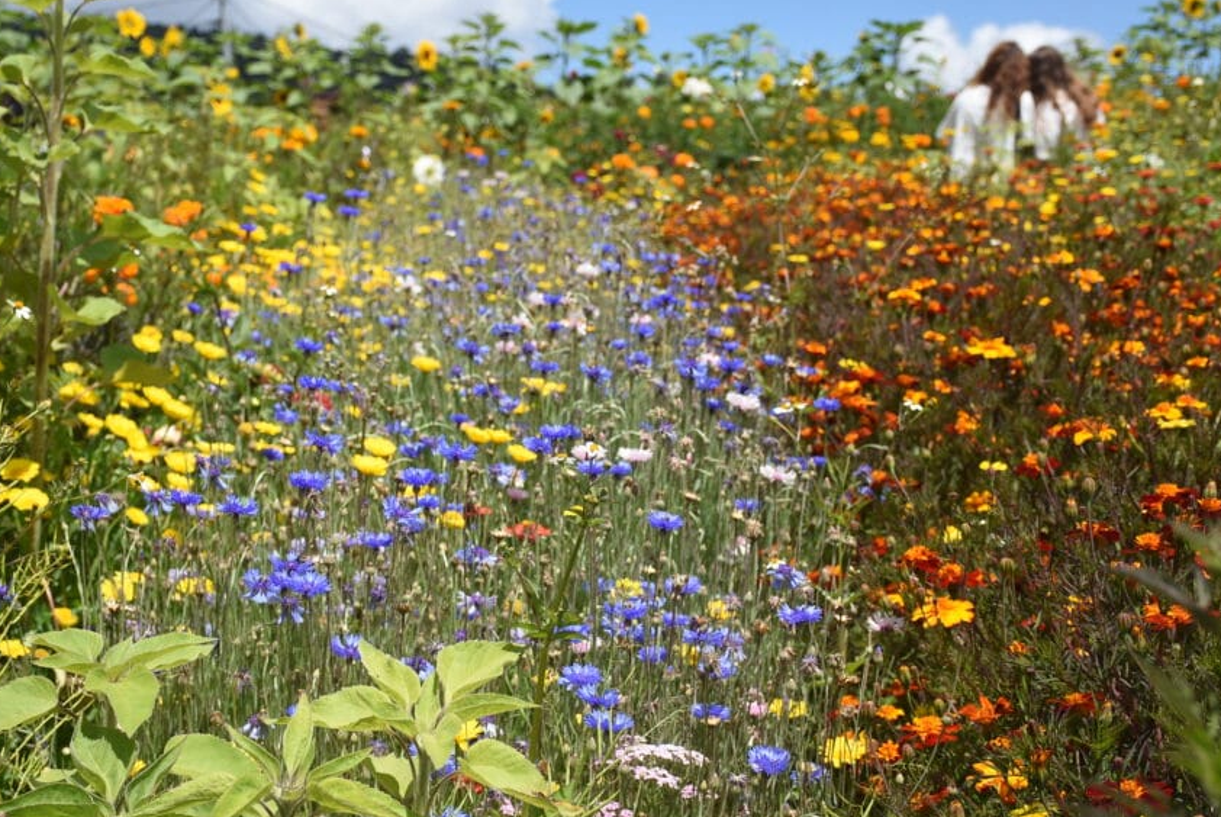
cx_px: 535
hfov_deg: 32.3
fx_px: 2105
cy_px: 489
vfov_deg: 21.9
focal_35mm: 62
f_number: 5
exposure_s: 1/1000
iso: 140
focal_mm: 34
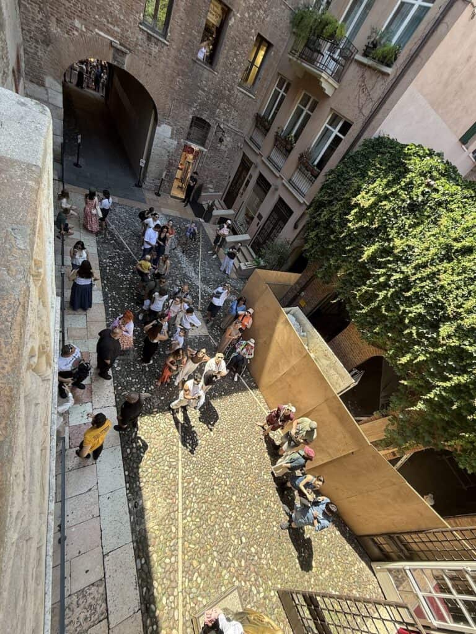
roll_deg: -36.5
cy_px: 317
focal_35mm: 14
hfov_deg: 85.7
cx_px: 238
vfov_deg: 102.1
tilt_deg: -39.9
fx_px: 257
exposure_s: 1/312
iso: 64
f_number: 2.2
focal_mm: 2.22
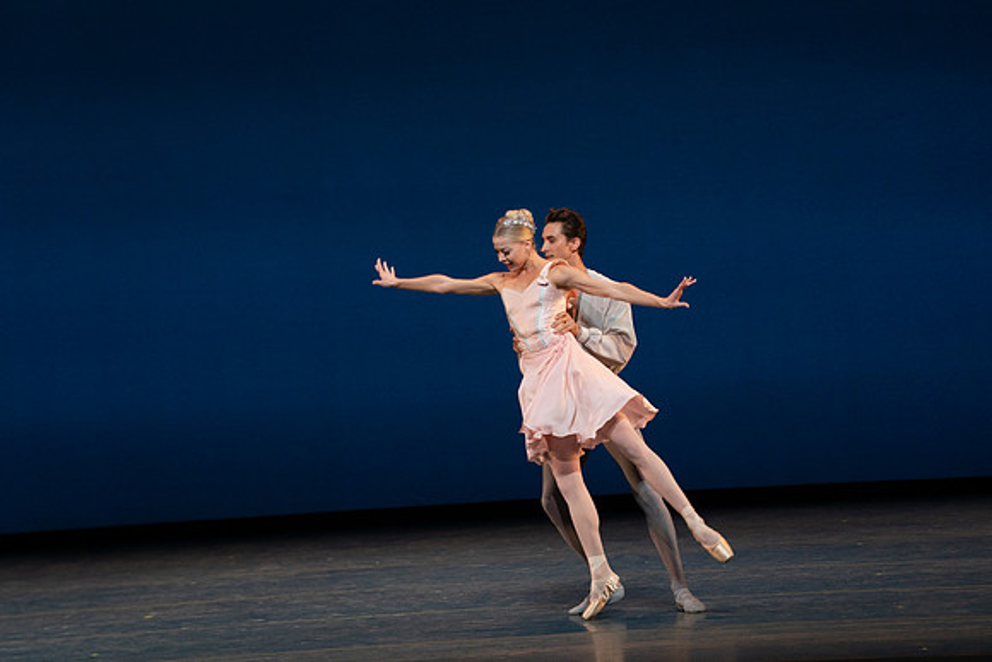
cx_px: 496
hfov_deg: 10.3
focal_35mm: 200
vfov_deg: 6.9
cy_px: 331
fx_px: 5512
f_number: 8
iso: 3200
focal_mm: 200
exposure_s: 1/500
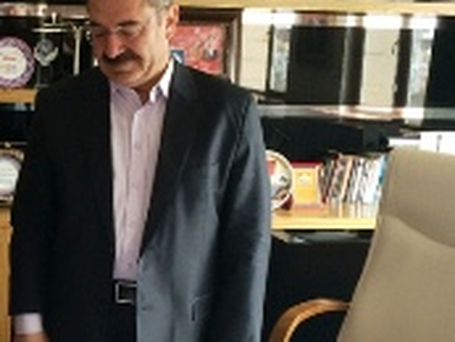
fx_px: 881
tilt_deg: -12.6
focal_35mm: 67
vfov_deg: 21.8
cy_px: 245
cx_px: 21
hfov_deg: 27.6
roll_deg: -1.1
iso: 125
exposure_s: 1/30
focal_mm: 4.15
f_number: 2.2
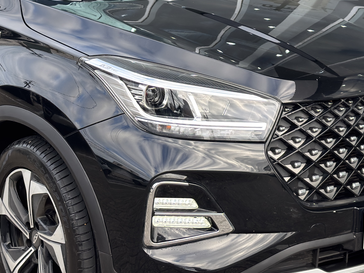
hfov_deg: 22.9
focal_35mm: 85
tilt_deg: -10.5
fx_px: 894
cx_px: 124
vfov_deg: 17.3
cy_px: 98
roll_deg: +0.8
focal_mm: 6.76
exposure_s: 1/406
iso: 100
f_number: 1.78
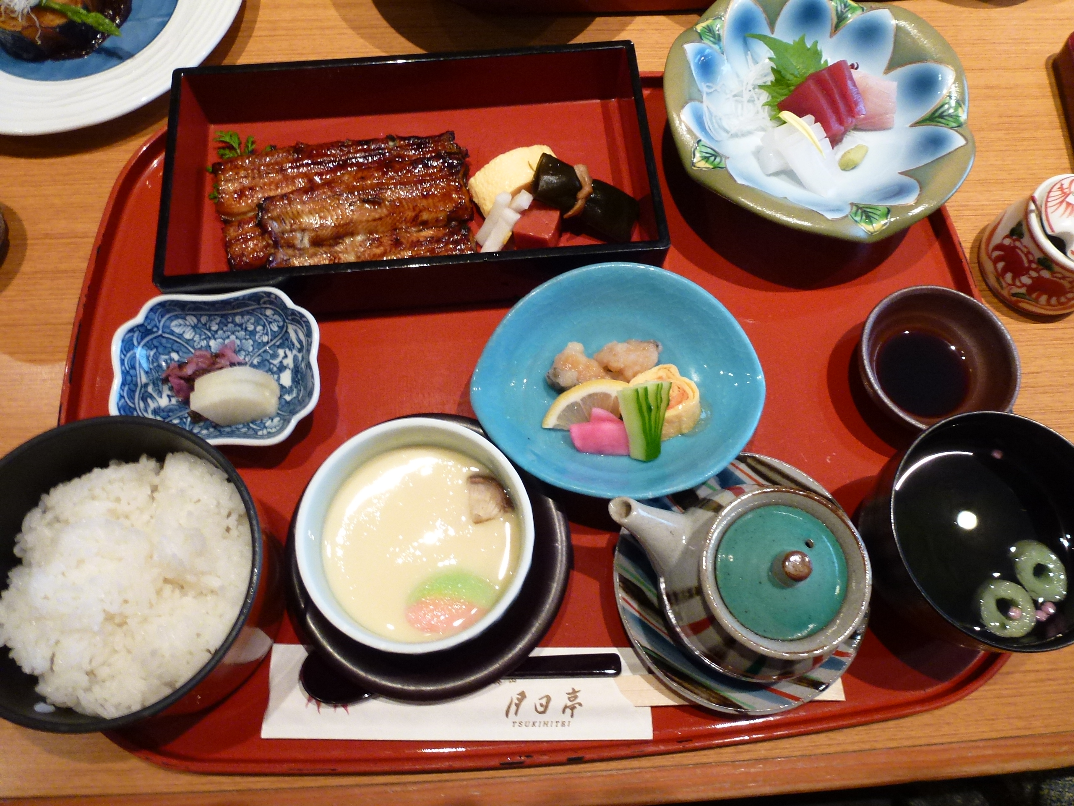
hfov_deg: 71.6
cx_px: 537
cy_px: 403
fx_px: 745
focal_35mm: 24
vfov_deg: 56.8
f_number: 3.3
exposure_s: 1/10
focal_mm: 4.3
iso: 200
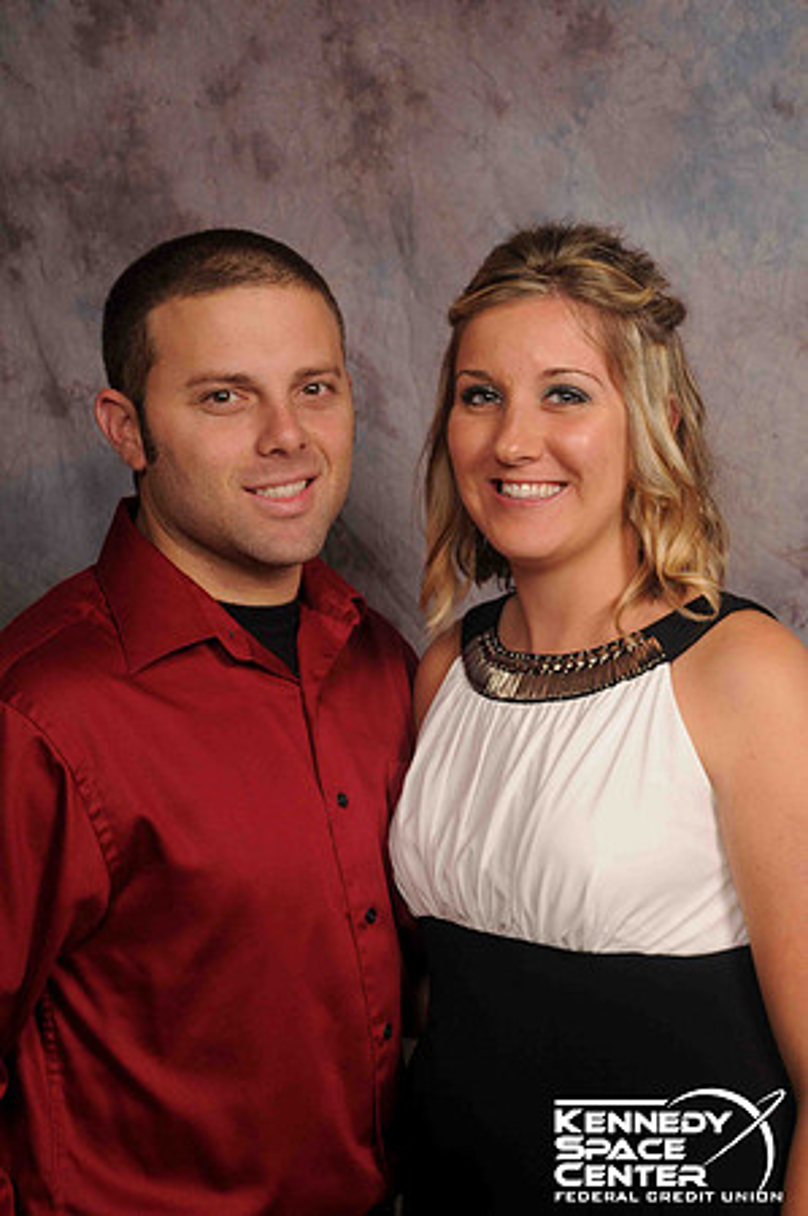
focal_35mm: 72
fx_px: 2429
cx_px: 404
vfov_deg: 28.1
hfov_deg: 18.9
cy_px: 608
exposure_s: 1/125
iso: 200
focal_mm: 48
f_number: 5.6
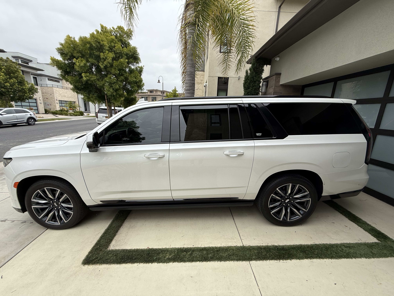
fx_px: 159
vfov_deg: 85.7
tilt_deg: -12.9
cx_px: 197
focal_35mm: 14
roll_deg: -1.7
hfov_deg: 102.1
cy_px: 148
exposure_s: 1/545
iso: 50
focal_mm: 2.22
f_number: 2.2
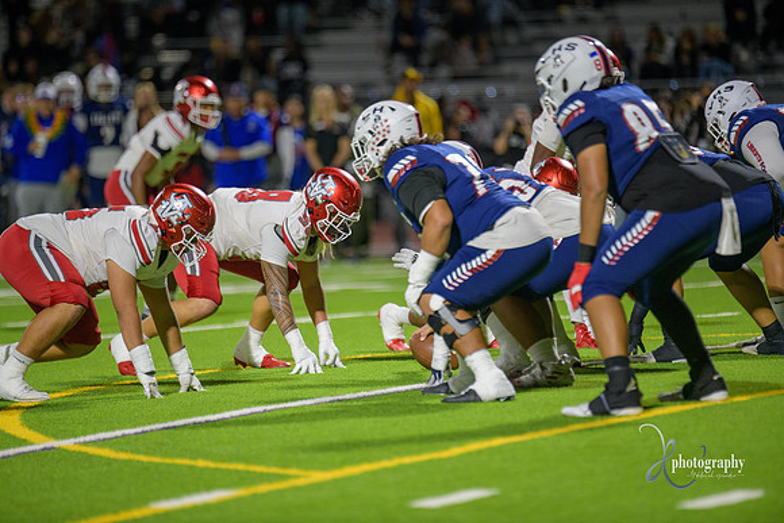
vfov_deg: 4.6
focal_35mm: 300
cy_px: 262
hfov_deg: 6.9
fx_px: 6535
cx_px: 392
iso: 1250
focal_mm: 300
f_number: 2.8
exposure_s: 1/250
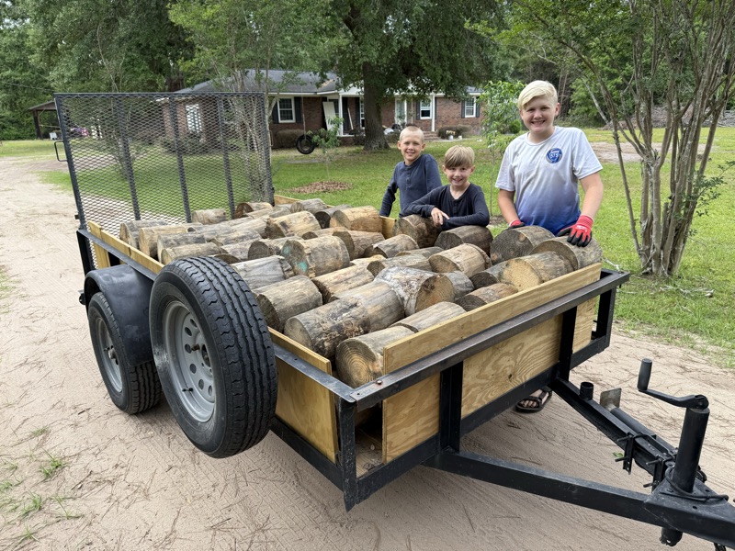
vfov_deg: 56.8
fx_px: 510
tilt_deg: -16.6
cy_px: 276
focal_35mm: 24
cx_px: 368
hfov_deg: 71.6
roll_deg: +1.7
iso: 80
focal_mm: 6.76
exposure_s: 1/539
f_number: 1.78
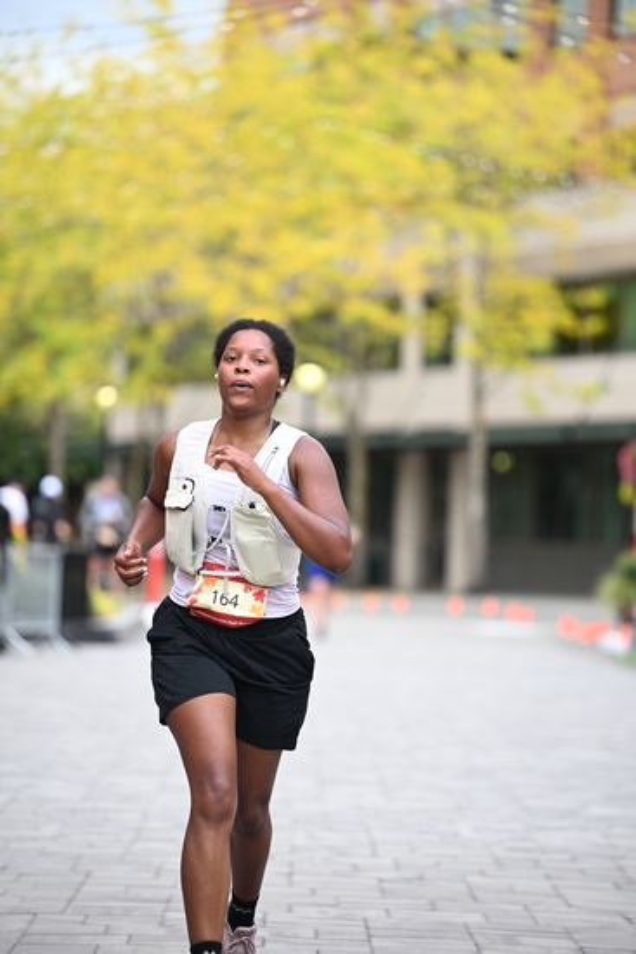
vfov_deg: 14.1
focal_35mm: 145
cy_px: 477
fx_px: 3840
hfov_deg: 9.5
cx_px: 318
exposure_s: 1/1600
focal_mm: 145
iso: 640
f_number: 2.8
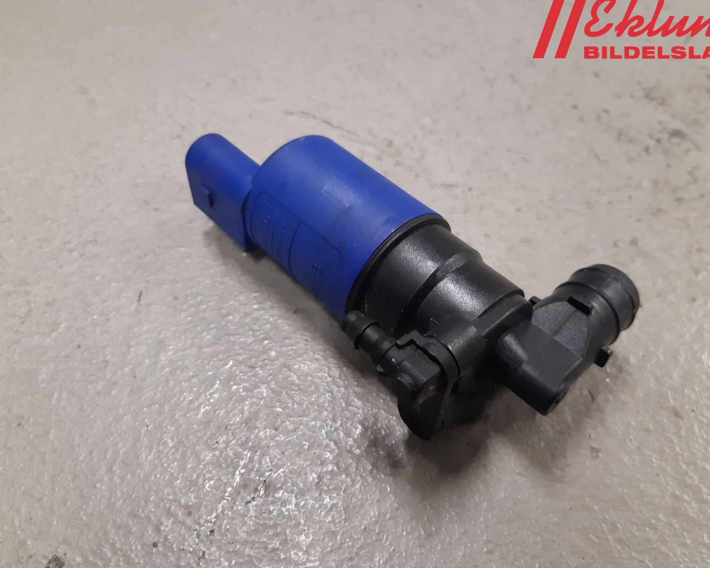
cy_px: 288
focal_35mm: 28
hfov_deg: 62.2
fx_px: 588
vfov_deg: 51.5
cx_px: 376
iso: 125
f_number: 1.7
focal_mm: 3.93
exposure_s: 1/50
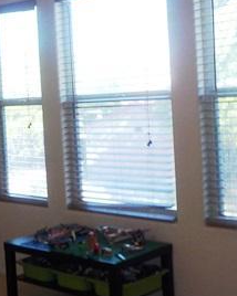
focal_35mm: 70
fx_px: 614
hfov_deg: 21.0
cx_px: -11
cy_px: 136
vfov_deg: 27.1
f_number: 3.3
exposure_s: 1/60
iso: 125
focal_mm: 4.1
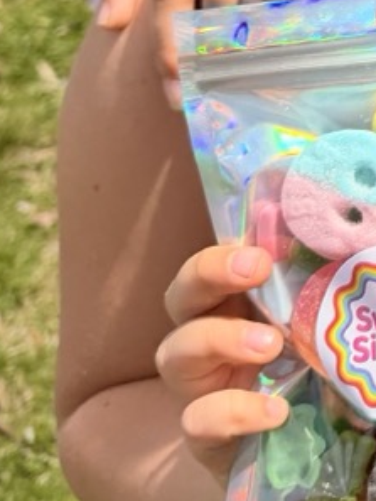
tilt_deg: -32.1
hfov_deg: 13.3
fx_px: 1404
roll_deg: -3.5
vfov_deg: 18.9
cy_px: -128
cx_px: 735
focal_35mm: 97
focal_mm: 6.76
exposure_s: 1/3759
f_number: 1.78
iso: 100
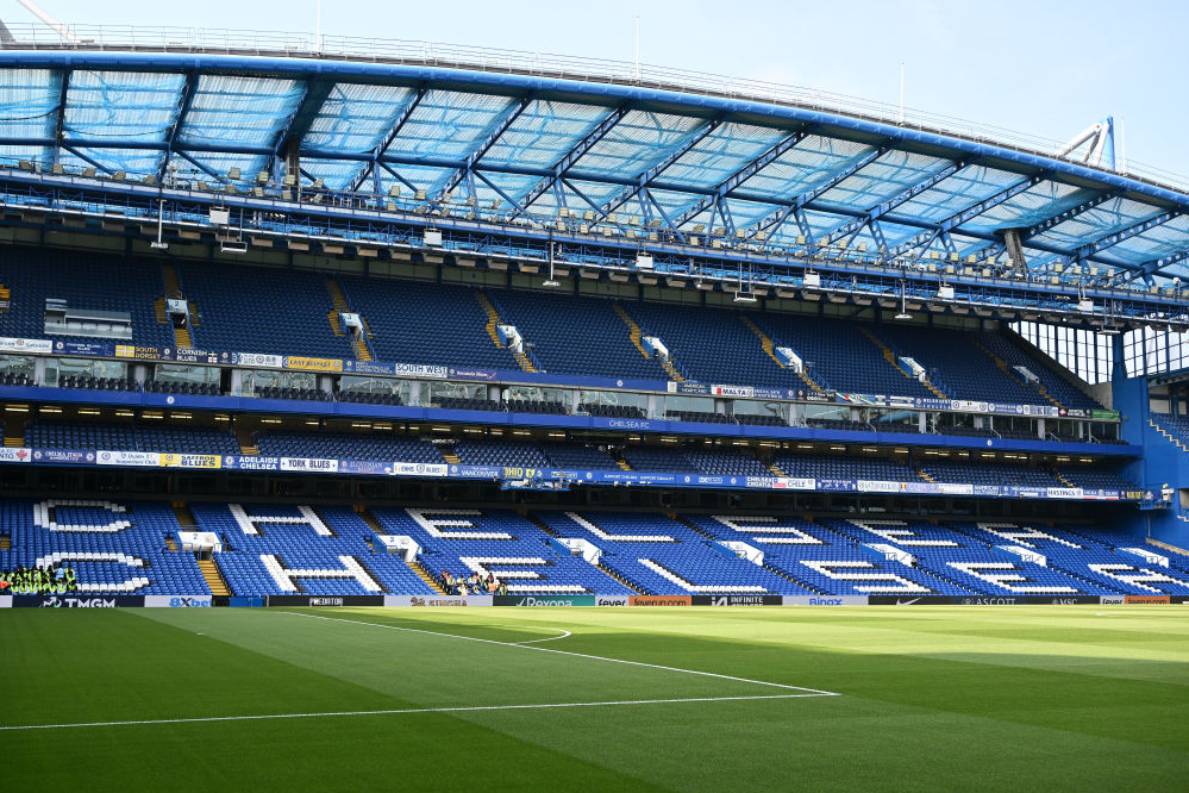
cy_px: 404
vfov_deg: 32.6
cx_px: 583
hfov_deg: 47.4
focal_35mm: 41
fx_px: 1354
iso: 400
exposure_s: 1/1600
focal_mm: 40
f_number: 4
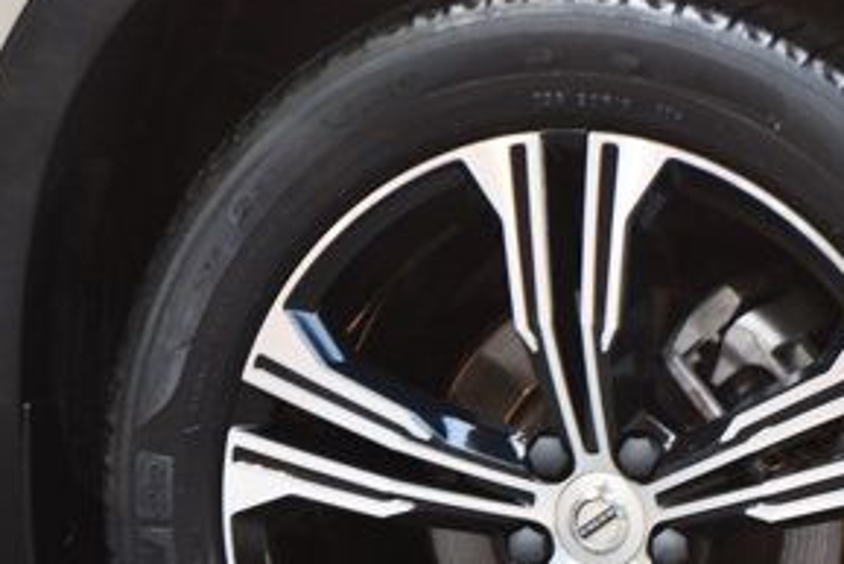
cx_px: 642
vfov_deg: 3.4
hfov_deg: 5.2
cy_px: 487
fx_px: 9359
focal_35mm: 399
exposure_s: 1/125
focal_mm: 120
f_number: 4.8
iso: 800
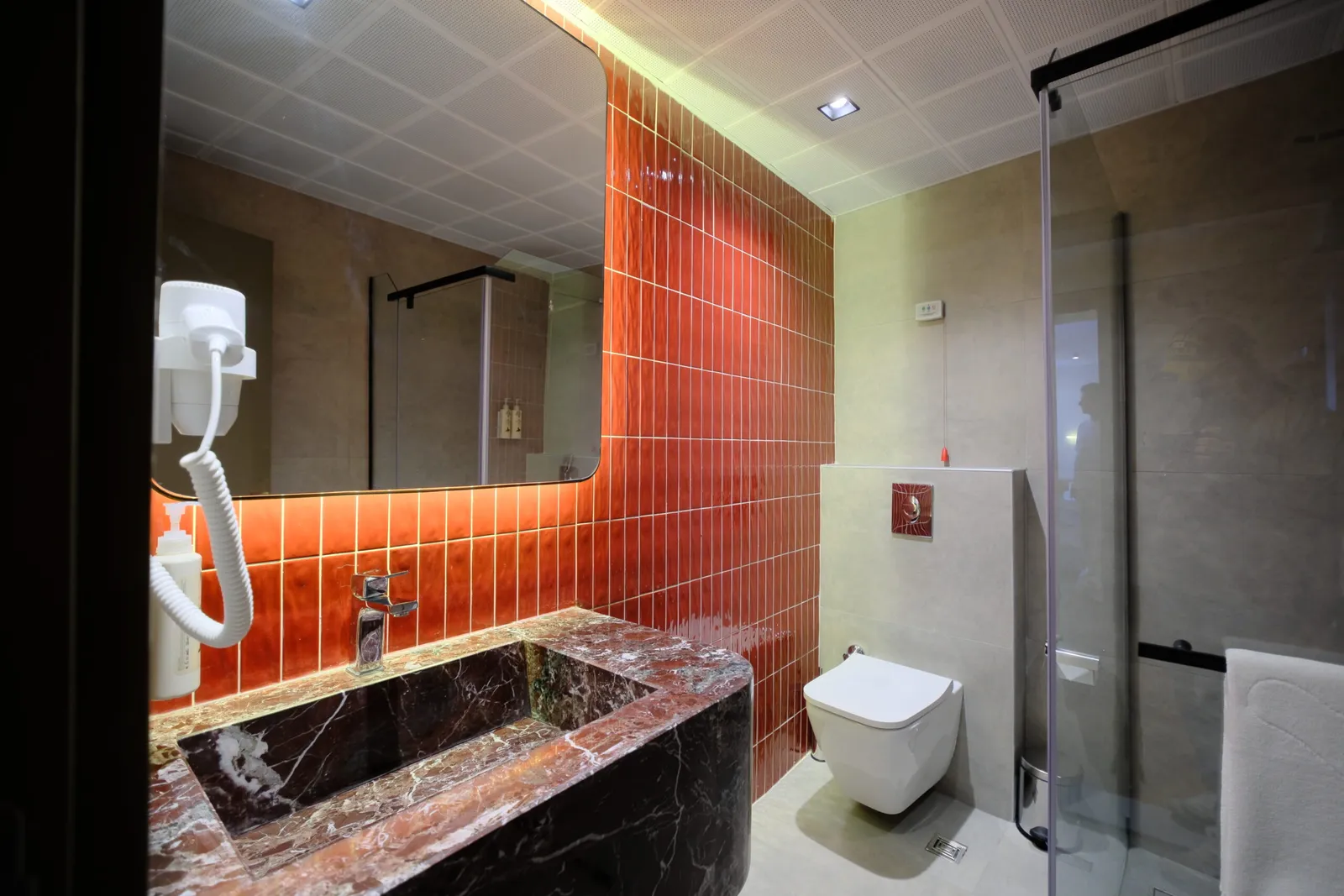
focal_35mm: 14
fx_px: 523
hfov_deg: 104.2
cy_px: 448
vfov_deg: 81.2
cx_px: 672
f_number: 2.8
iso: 640
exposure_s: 1/20
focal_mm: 9
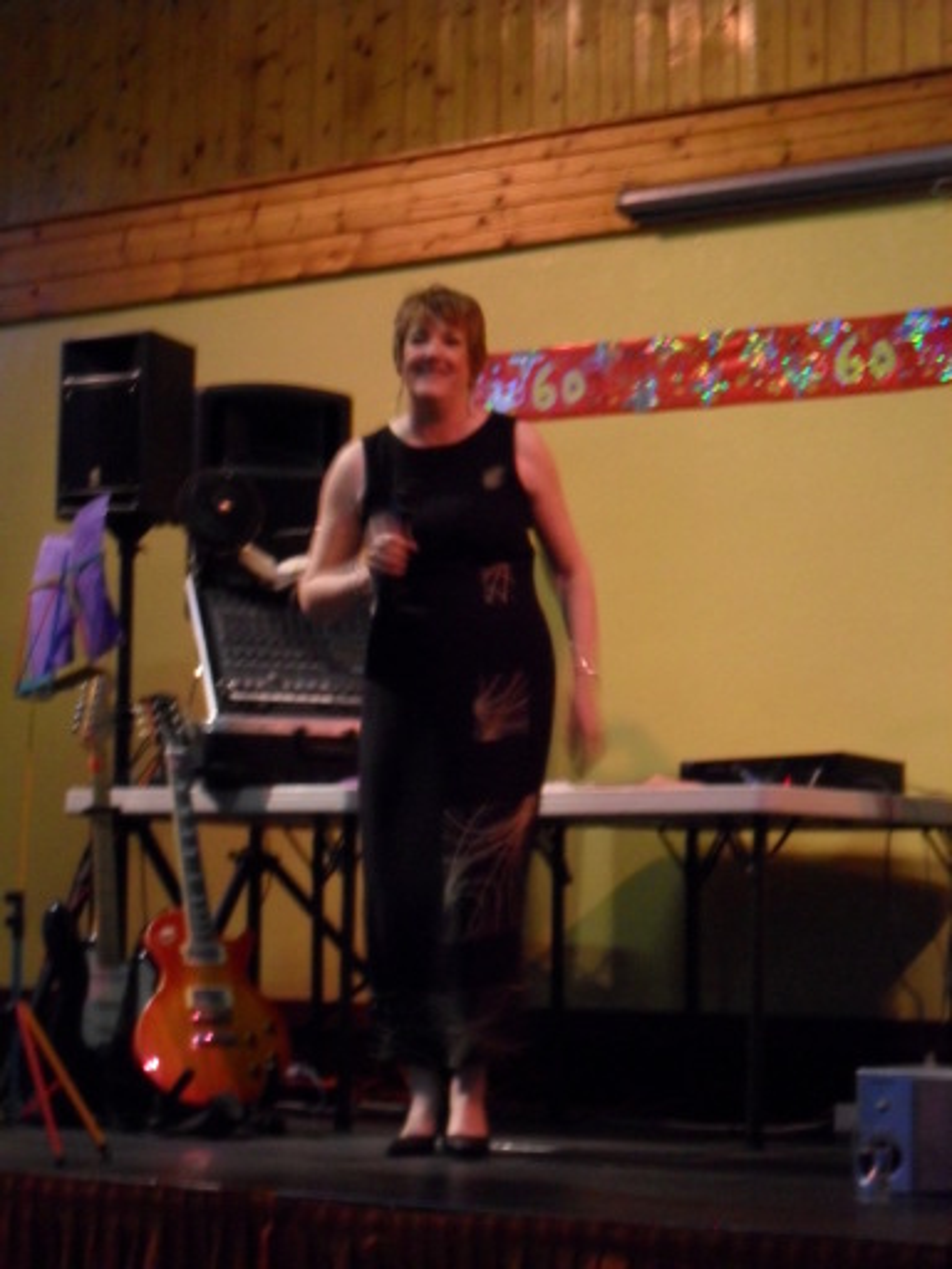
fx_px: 3264
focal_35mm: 89
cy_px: 634
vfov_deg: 22.0
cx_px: 476
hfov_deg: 16.6
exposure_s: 1/8
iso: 400
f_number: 5.5
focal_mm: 15.7
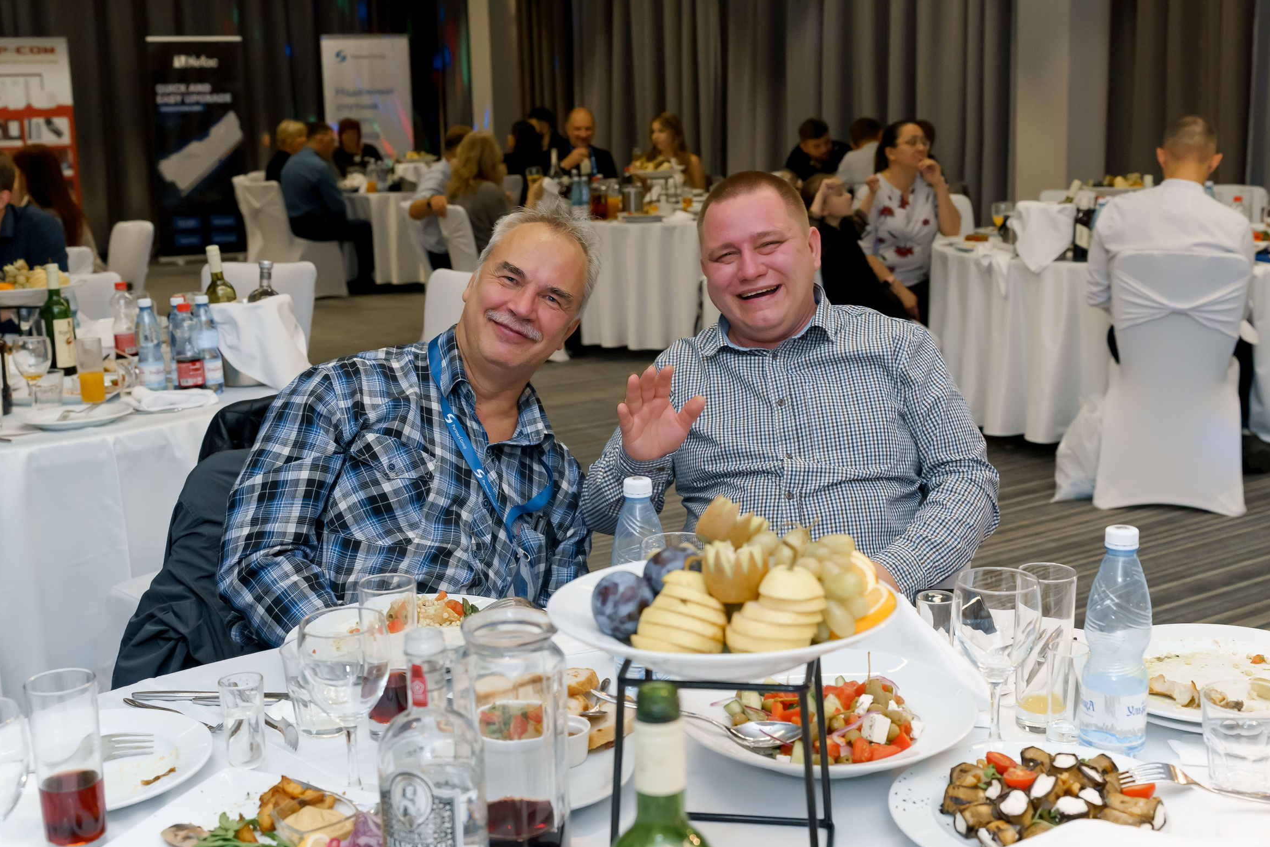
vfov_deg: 30.5
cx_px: 652
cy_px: 404
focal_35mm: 44
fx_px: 1552
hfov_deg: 44.5
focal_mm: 40
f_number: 5
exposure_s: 1/125
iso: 3200
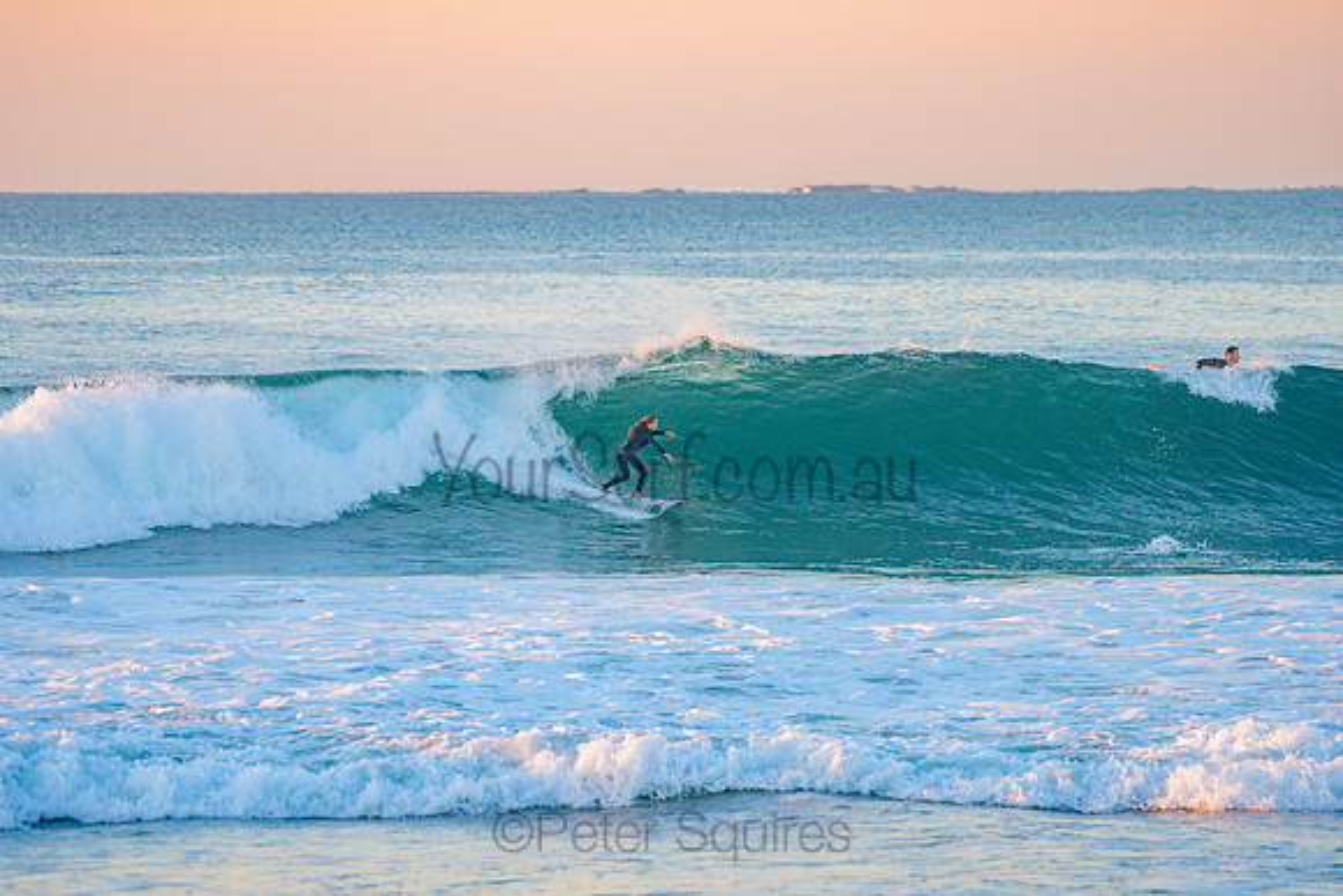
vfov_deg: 4.9
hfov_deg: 7.4
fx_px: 10448
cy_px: 448
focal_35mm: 280
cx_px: 672
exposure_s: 1/400
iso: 450
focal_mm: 280
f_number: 5.6
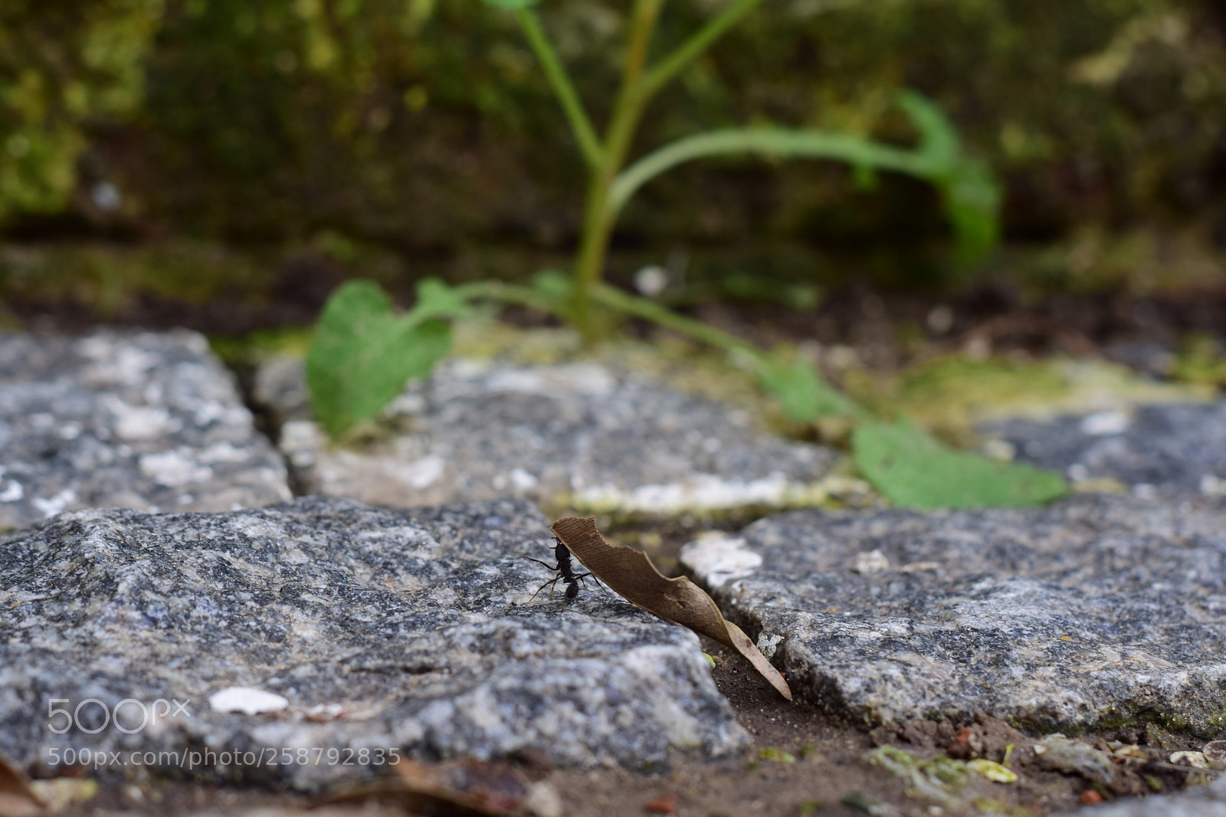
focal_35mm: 75
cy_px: 408
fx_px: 2553
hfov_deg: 27.0
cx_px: 613
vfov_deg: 18.2
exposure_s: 1/60
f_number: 7.1
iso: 100
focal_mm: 50
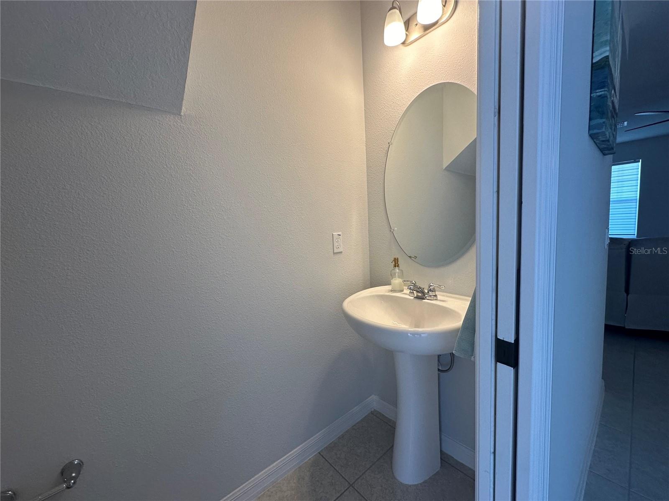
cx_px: 334
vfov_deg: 85.7
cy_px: 250
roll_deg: +2.4
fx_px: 271
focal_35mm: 14
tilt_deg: -5.3
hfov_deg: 102.1
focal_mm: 2.22
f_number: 2.2
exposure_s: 1/120
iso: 125
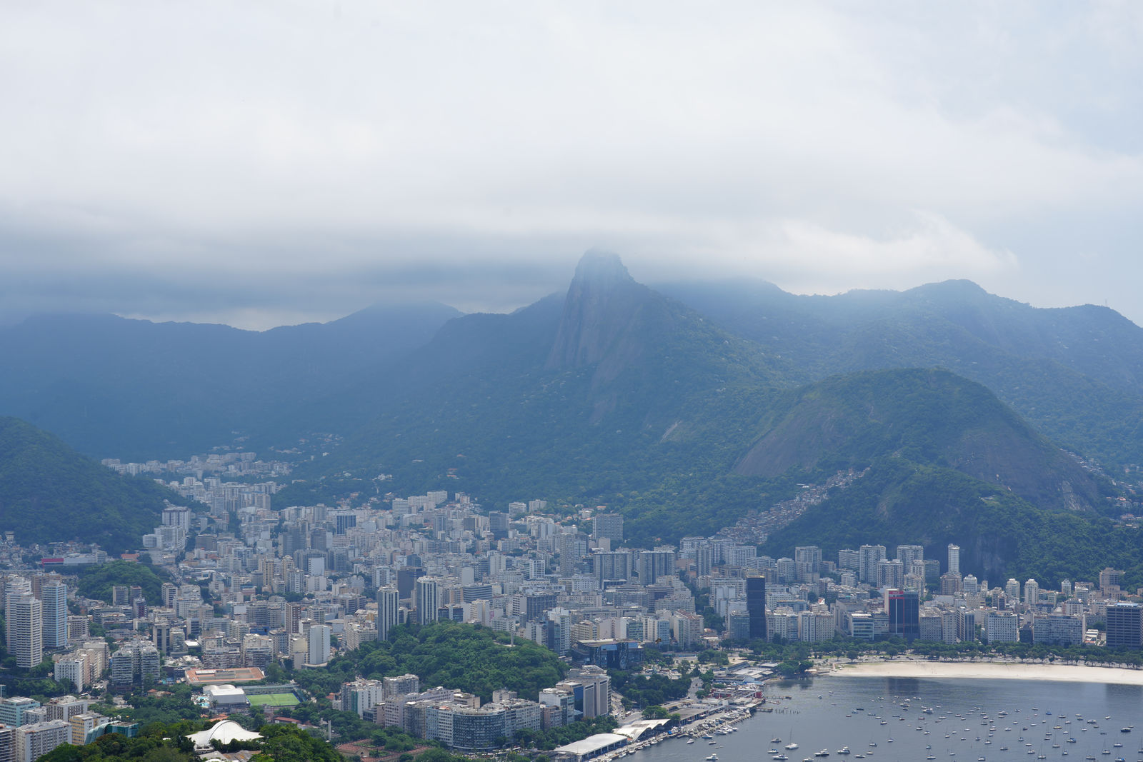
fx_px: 1873
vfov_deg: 23.0
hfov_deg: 33.9
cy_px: 381
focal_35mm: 59
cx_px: 572
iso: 100
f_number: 10
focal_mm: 59
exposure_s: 1/250
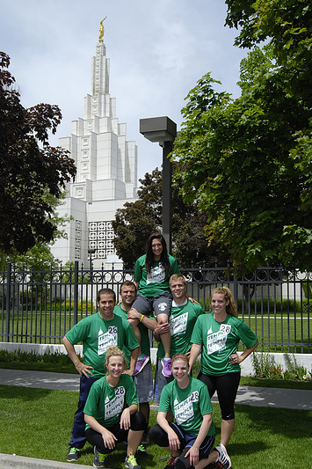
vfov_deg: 40.3
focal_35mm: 49
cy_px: 252
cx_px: 160
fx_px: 637
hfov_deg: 27.5
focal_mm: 30
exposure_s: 1/800
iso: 400
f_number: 10
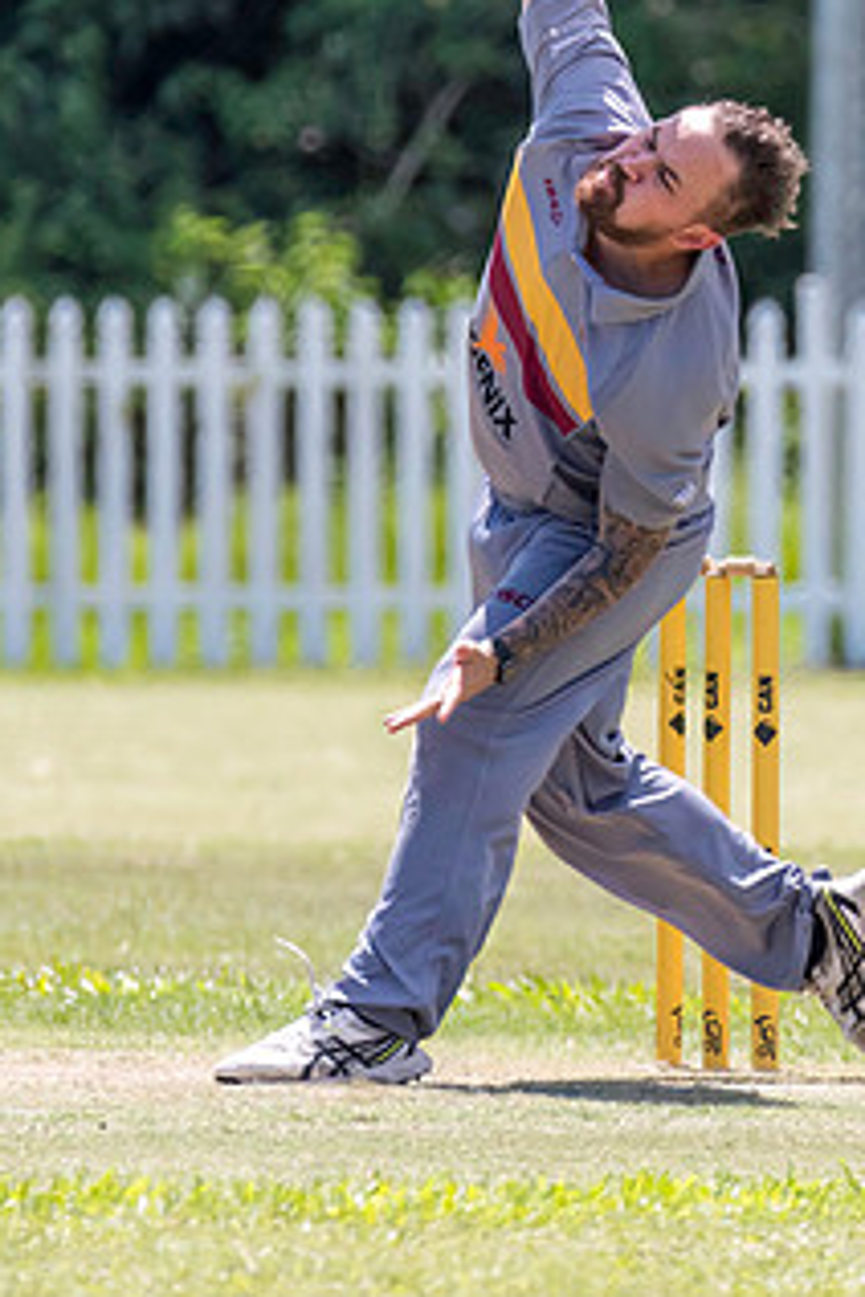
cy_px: 338
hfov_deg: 0.9
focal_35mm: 1458
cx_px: 494
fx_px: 52545
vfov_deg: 1.4
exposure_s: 1/2000
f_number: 6.3
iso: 1000
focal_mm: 500
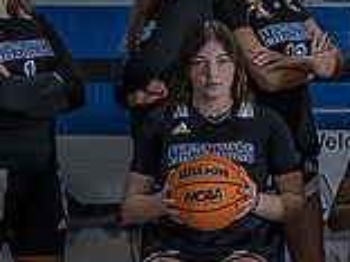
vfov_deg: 5.6
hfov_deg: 7.4
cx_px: 471
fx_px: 2669
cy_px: 29
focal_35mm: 264
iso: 640
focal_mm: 62
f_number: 4
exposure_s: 1/200
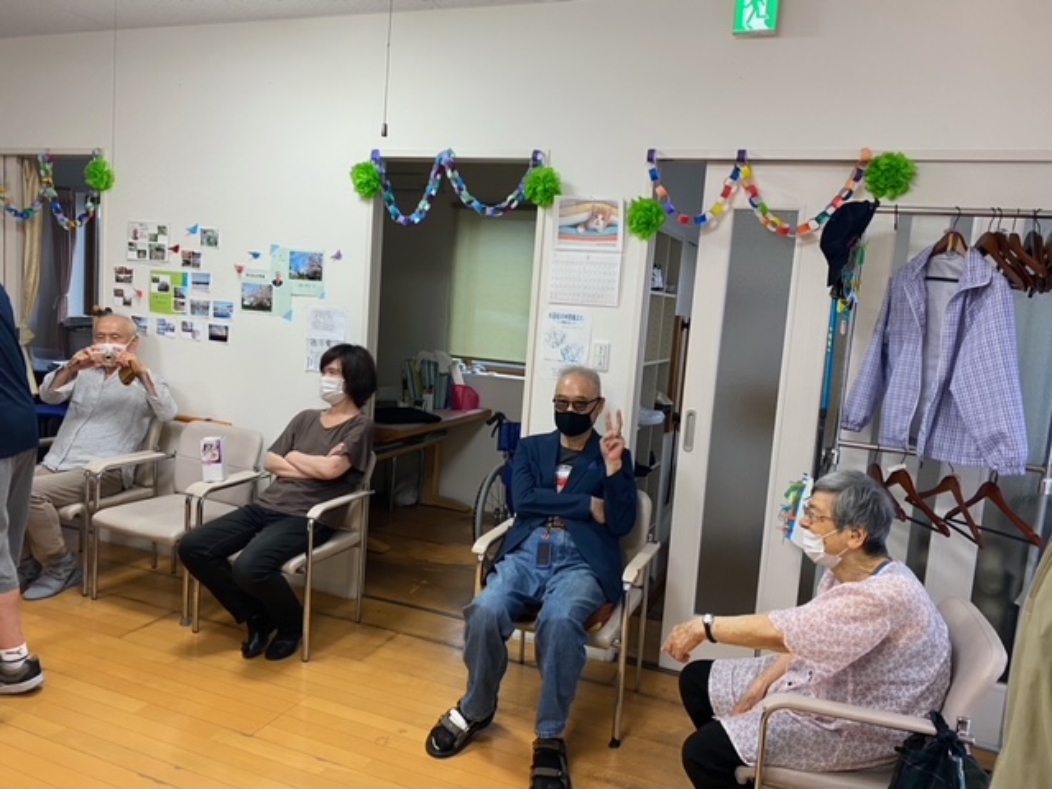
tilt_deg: -6.0
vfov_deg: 53.1
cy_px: 394
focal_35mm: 26
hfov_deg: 67.3
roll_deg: -4.3
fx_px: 790
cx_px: 526
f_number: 1.8
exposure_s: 1/50
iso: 125
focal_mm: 4.25
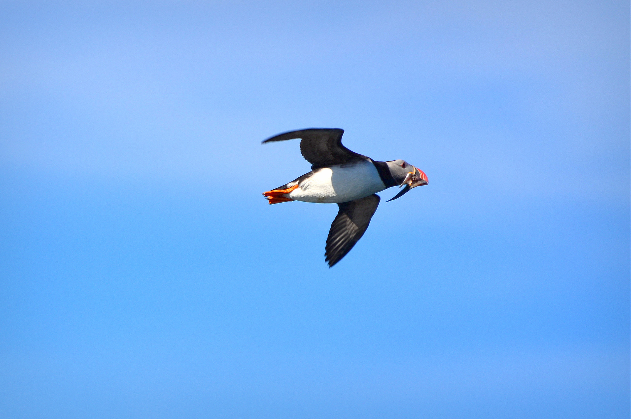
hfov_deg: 4.6
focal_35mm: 450
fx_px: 7876
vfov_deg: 3.0
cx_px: 316
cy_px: 210
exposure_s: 1/1250
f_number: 5.6
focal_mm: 300
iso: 100
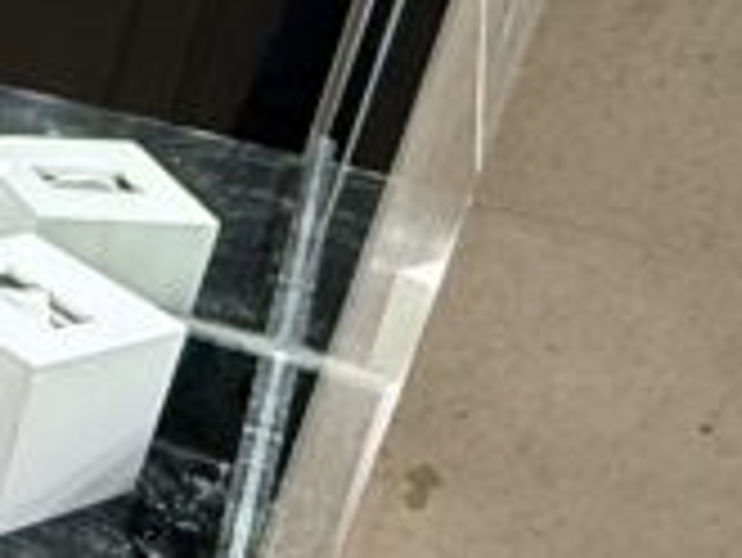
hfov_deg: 16.2
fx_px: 1866
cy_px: 99
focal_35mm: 87
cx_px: -827
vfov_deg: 16.8
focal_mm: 2.22
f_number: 2.2
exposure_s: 1/120
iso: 400
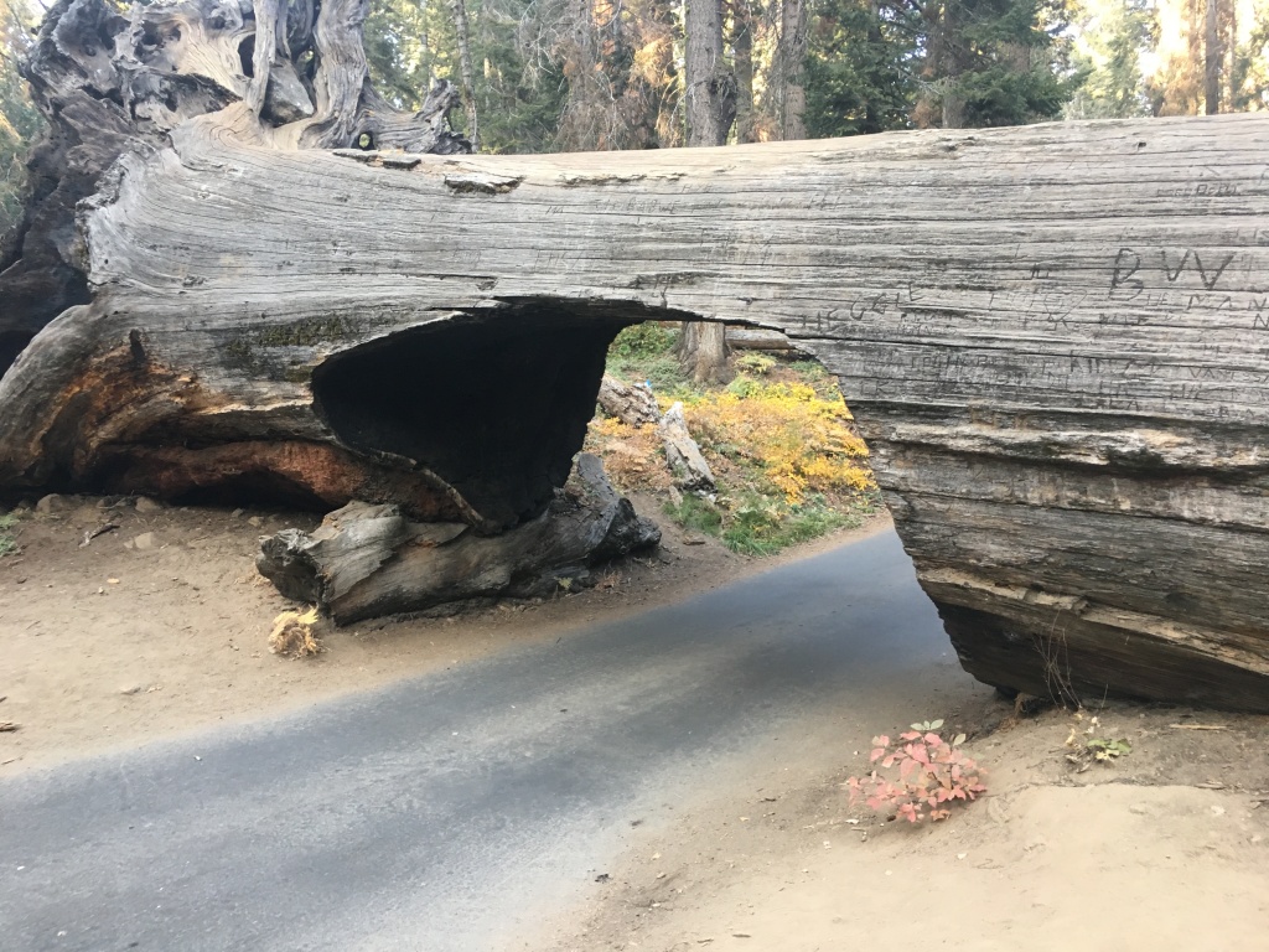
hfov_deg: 61.7
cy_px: 476
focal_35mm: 29
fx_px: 1063
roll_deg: +2.1
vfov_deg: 48.2
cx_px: 634
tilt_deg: +0.2
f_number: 2.2
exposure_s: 1/30
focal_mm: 4.15
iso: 40
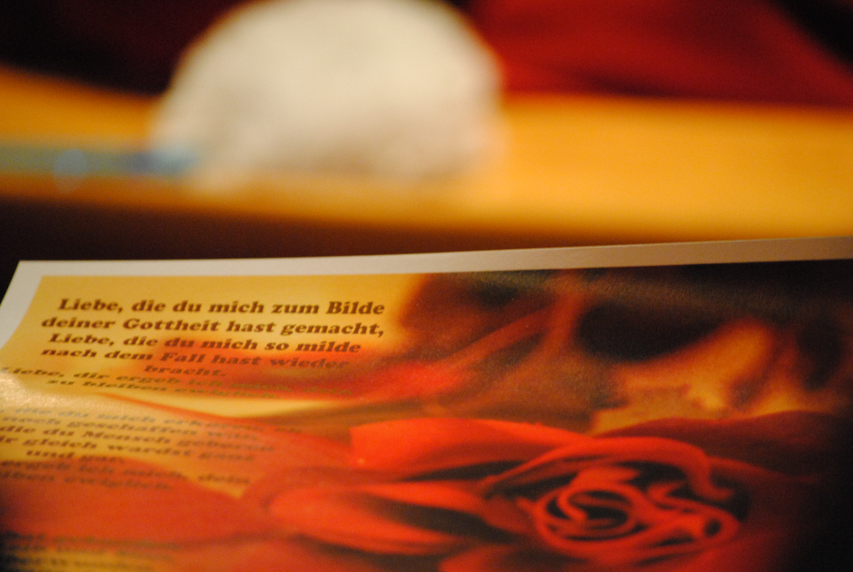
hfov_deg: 9.1
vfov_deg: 6.1
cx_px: 426
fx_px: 5342
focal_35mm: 225
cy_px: 286
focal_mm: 150
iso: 1600
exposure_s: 1/8
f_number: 5
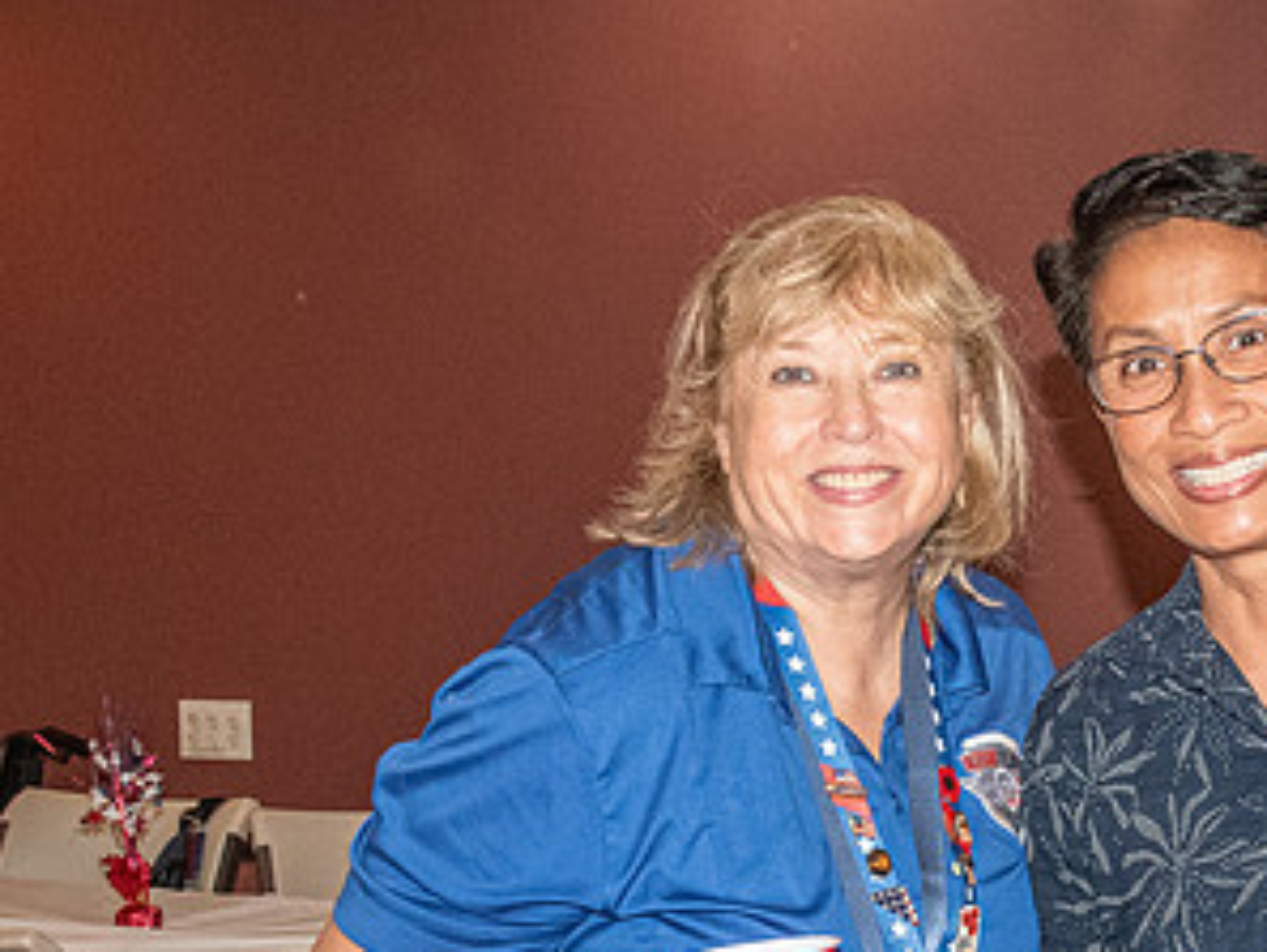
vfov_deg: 17.9
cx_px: 1017
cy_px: 757
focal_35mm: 82
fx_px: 3003
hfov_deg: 23.5
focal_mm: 30
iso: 6400
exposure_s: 1/60
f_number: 13
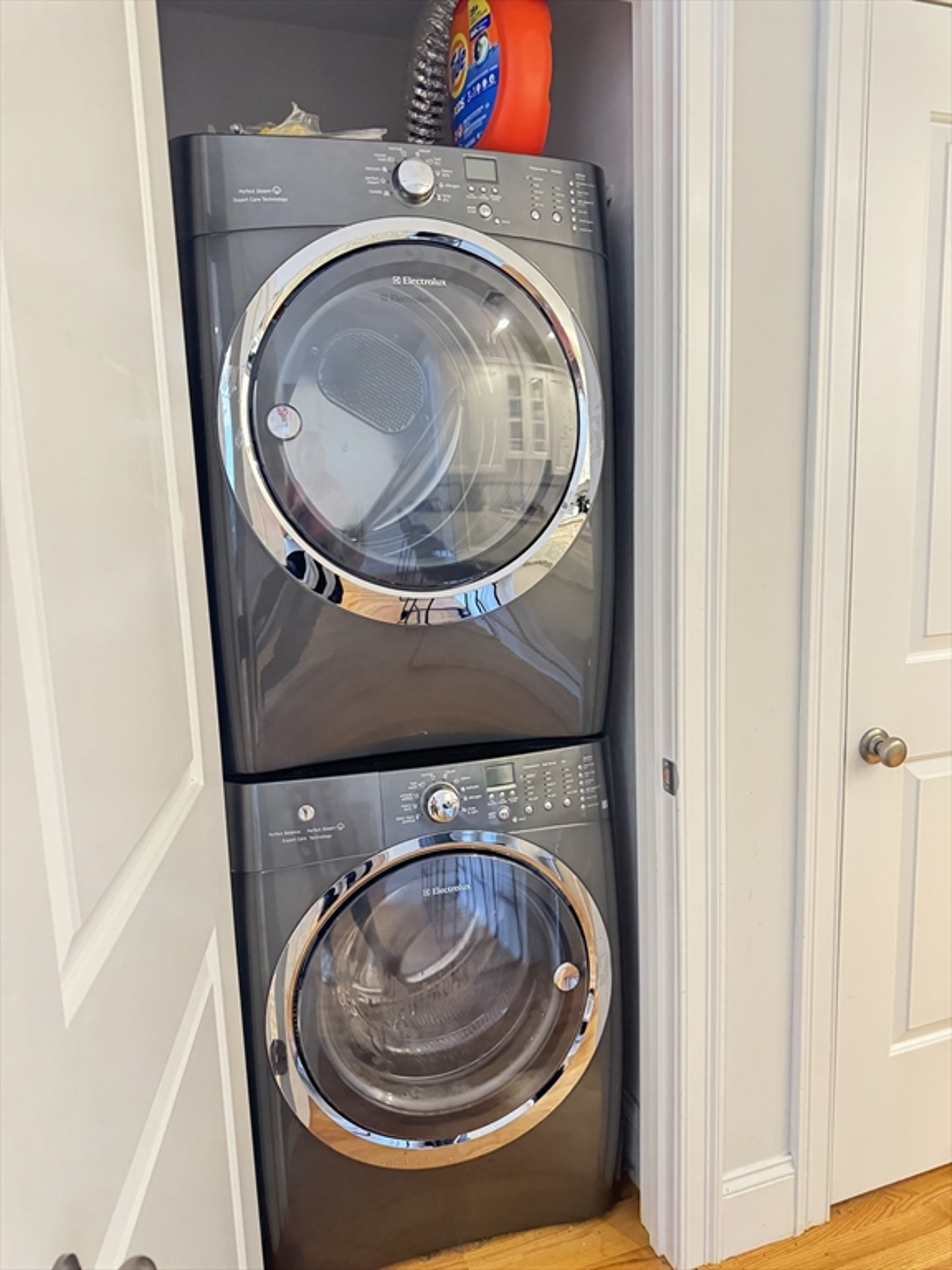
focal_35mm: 24
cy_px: 635
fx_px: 880
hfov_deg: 56.8
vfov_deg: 71.6
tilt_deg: -9.2
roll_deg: +2.3
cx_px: 476
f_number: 1.78
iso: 800
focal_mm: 6.76
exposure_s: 1/60
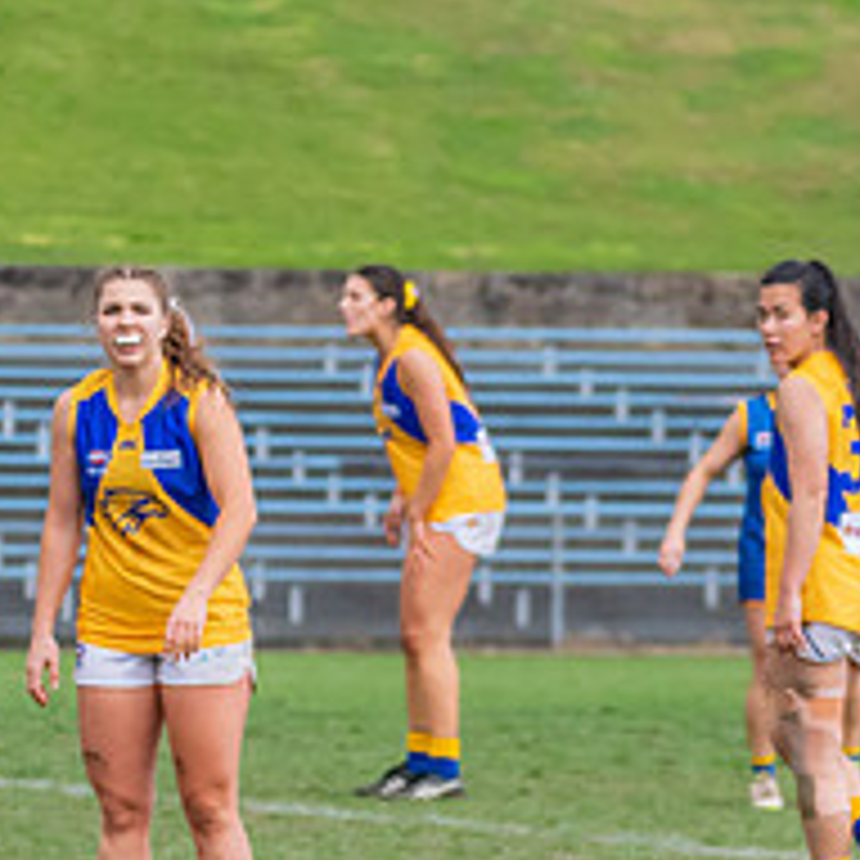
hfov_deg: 2.8
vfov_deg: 2.8
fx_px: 17343
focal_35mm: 617
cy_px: 855
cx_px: 967
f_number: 5
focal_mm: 150
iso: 1100
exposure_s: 1/1600
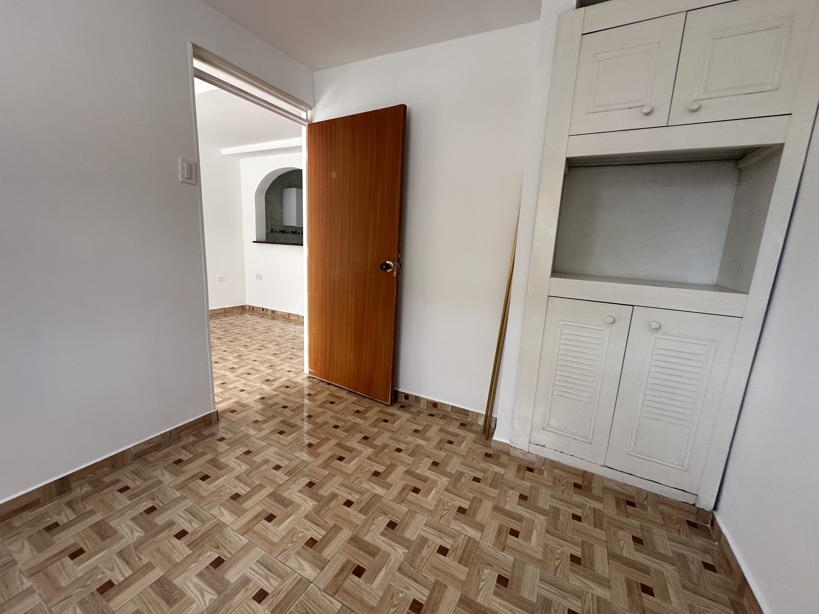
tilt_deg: -11.0
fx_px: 331
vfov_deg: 85.7
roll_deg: -4.5
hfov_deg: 102.1
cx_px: 410
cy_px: 307
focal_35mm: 14
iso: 50
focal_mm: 2.22
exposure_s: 1/99
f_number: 2.2
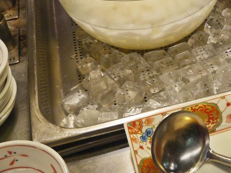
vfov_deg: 19.9
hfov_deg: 25.0
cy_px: 29
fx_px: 487
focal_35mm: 73
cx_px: 246
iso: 320
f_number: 3.5
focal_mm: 14
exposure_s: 1/125
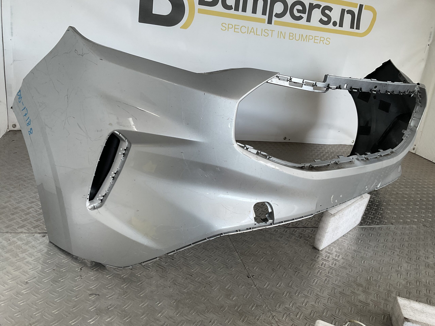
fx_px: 364
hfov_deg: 61.7
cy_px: 163
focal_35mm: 29
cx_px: 218
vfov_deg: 48.2
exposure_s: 1/100
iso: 40
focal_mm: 3
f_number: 1.8
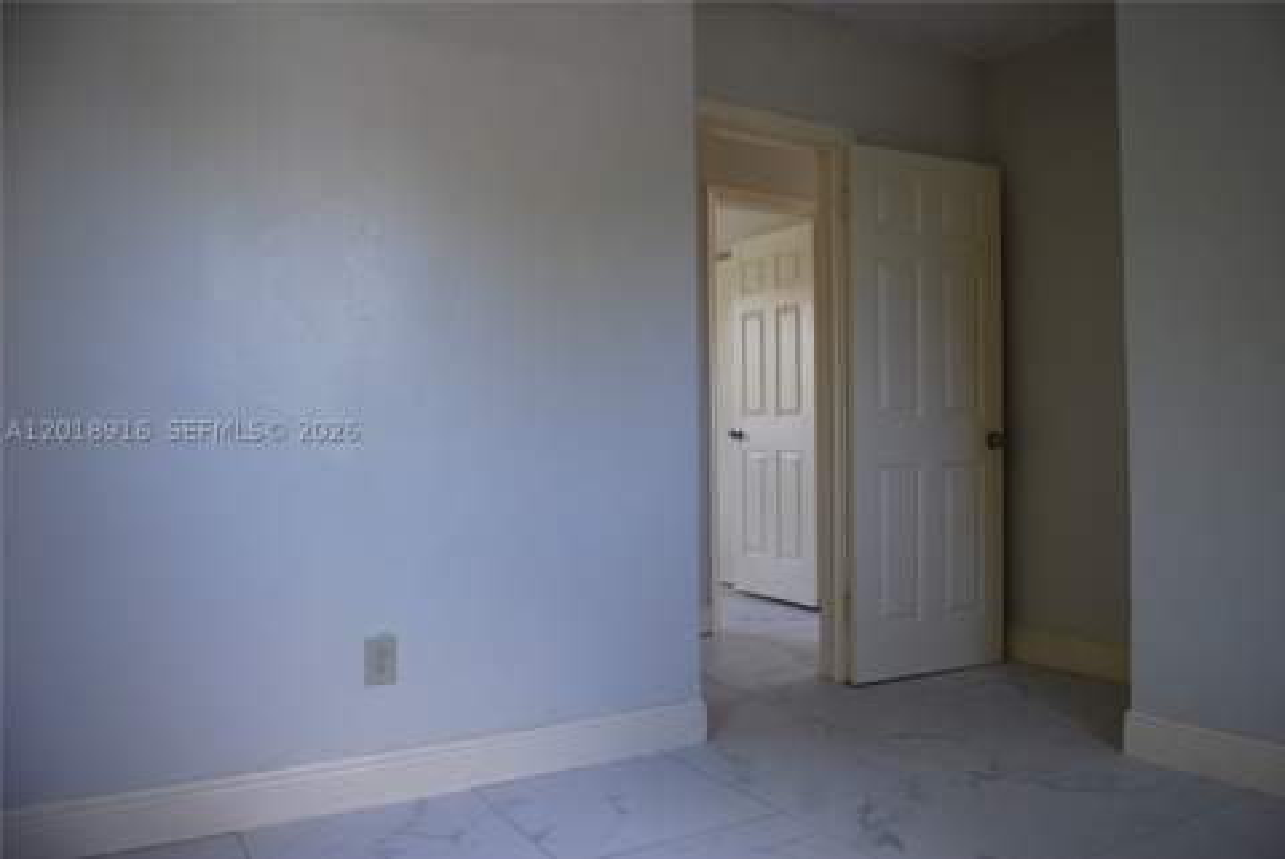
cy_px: 430
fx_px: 965
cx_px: 642
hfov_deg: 67.3
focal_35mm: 27
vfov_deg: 48.0
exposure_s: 1/60
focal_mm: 18
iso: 200
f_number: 3.5
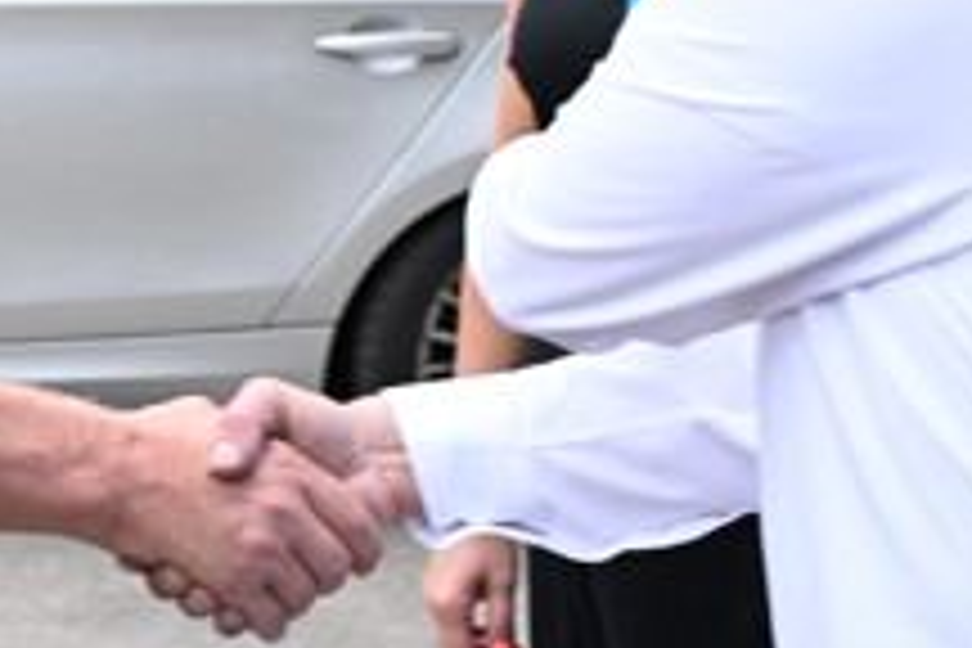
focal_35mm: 102
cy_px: -180
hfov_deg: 18.5
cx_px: -328
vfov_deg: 13.0
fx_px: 2754
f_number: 5
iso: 2000
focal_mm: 32
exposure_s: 1/400
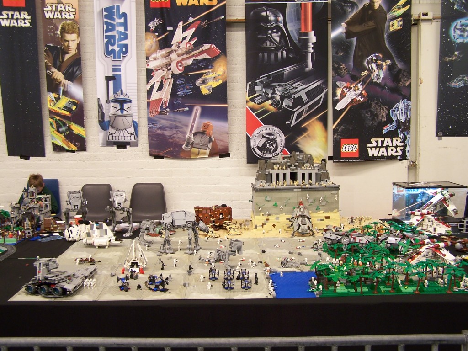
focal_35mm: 38
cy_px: 176
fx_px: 514
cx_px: 234
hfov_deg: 49.0
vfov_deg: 37.7
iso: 80
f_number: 2.8
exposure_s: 1/3
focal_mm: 6.3
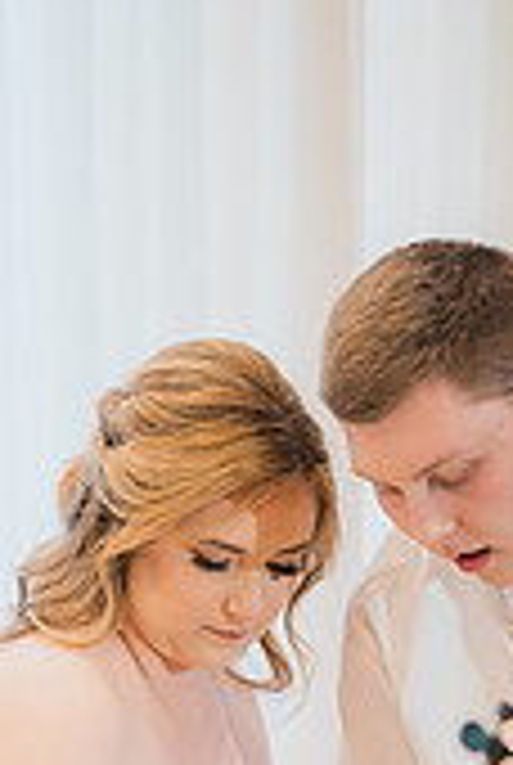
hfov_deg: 10.4
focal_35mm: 132
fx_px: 2810
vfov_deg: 15.1
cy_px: 819
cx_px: 207
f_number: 1.4
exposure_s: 1/500
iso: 1250
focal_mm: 50
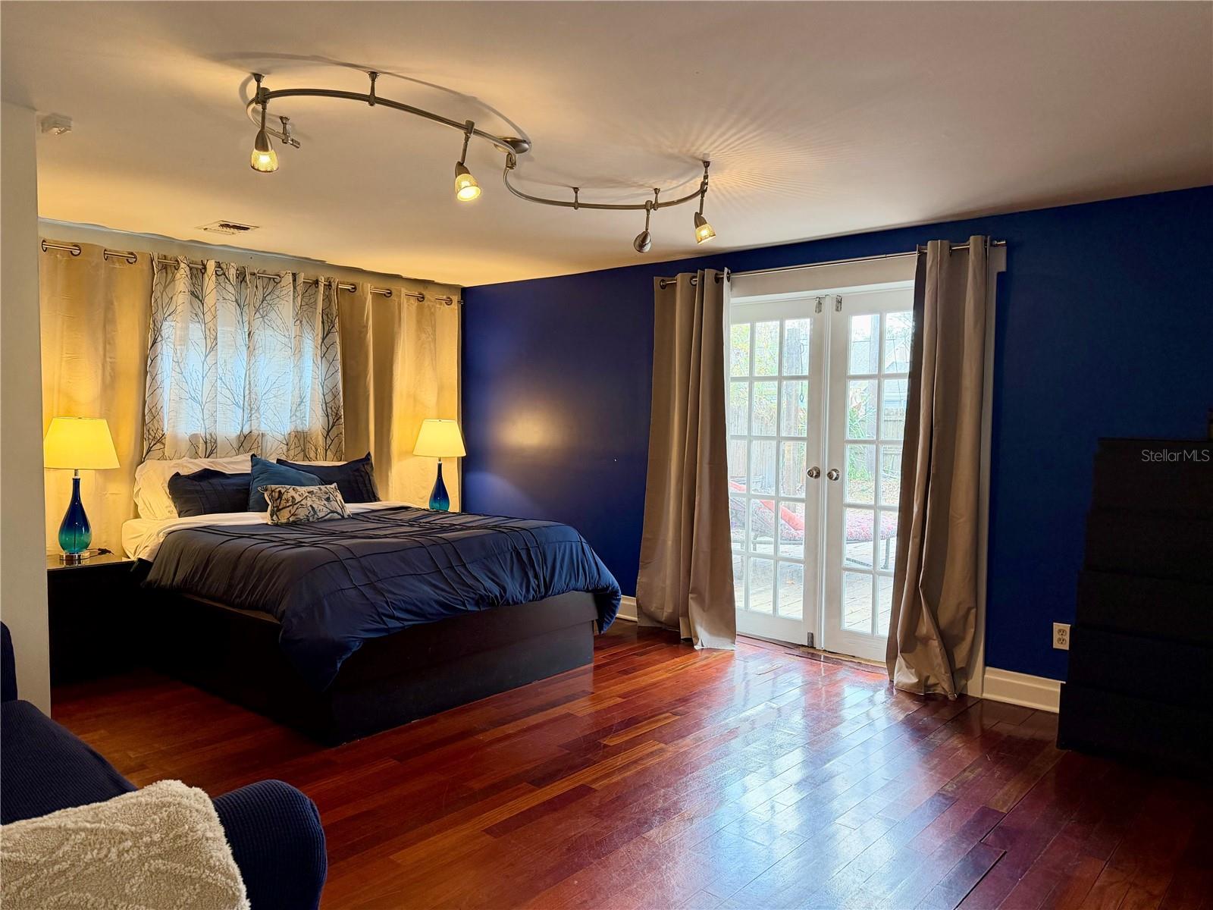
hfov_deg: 71.6
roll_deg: -1.0
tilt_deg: -2.9
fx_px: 841
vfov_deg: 56.8
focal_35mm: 24
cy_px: 455
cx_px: 606
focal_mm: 6.76
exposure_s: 1/120
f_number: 1.78
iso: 320
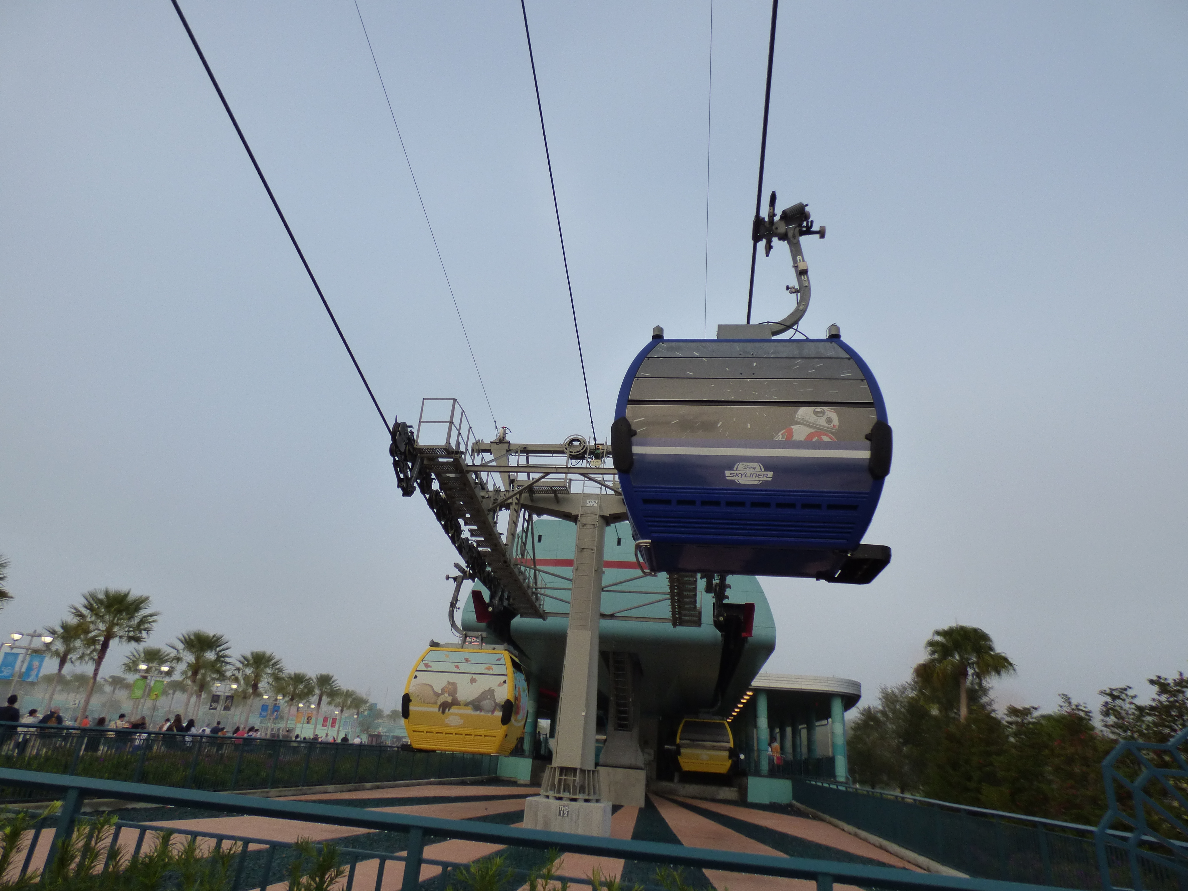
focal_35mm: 20
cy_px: 446
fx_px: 686
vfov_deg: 66.0
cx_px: 594
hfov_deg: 81.7
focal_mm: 3.58
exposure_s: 1/640
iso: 160
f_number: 2.8
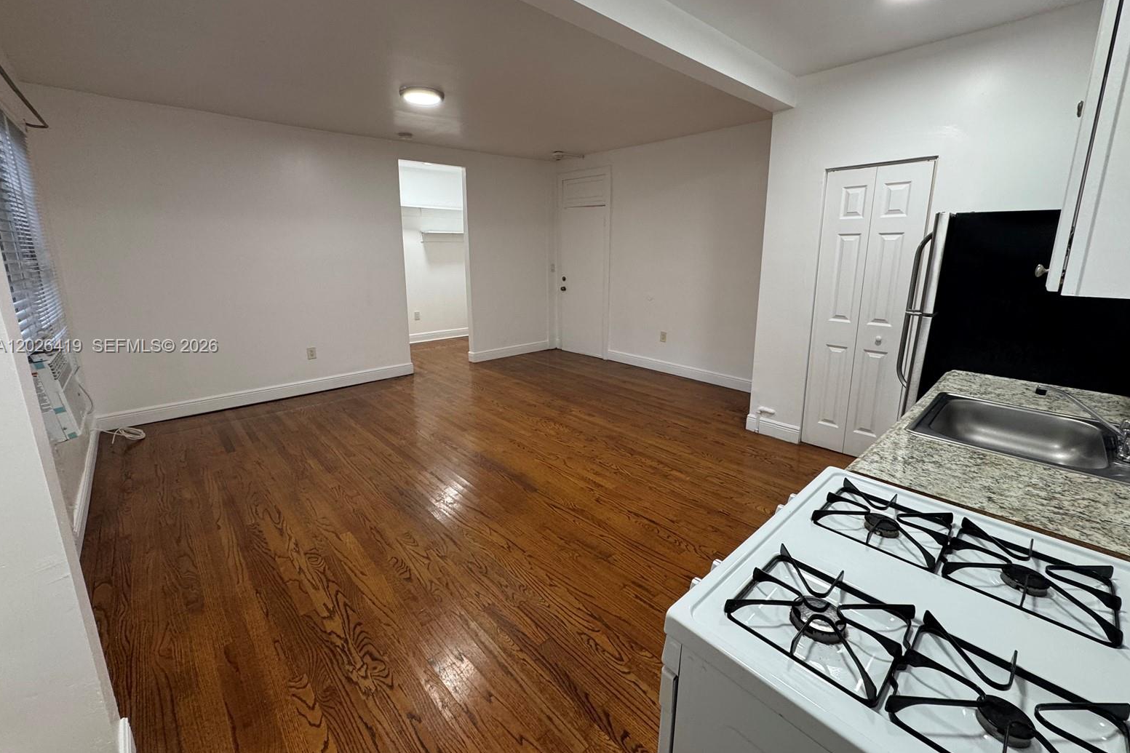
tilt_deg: -12.3
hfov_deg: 100.4
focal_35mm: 15
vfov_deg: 77.2
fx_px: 471
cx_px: 573
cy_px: 347
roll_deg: -0.3
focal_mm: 2.22
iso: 160
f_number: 2.2
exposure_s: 1/60
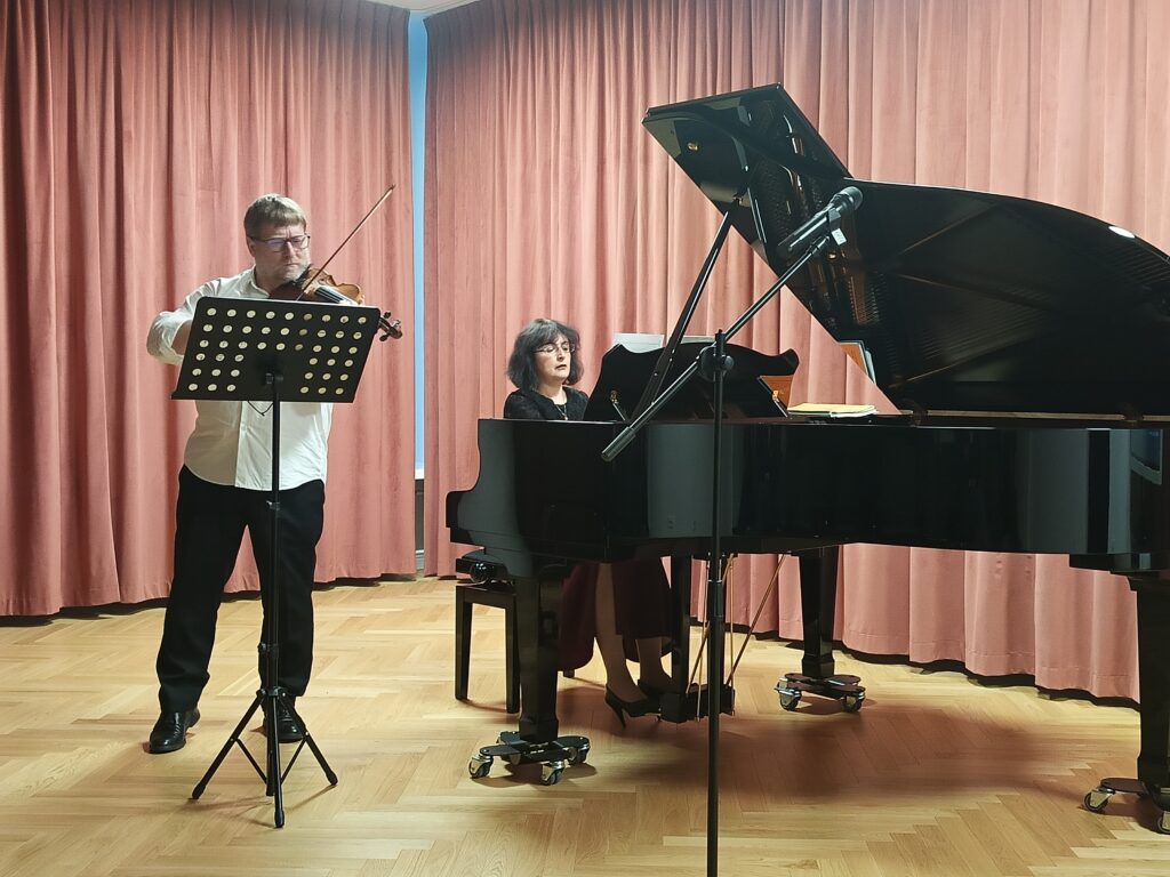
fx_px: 1386
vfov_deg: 35.1
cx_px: 585
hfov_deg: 45.8
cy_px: 438
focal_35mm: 41
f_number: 1.75
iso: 2000
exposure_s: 1/50
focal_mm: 5.24
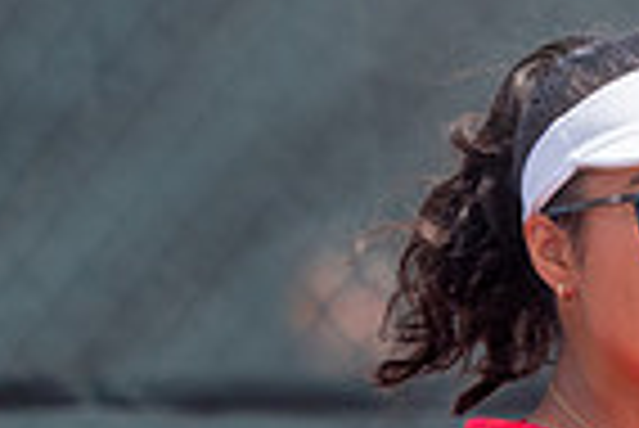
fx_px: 18230
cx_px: 643
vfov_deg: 1.3
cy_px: 758
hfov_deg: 2.0
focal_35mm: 1026
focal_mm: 115
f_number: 3.2
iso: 200
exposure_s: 1/1600
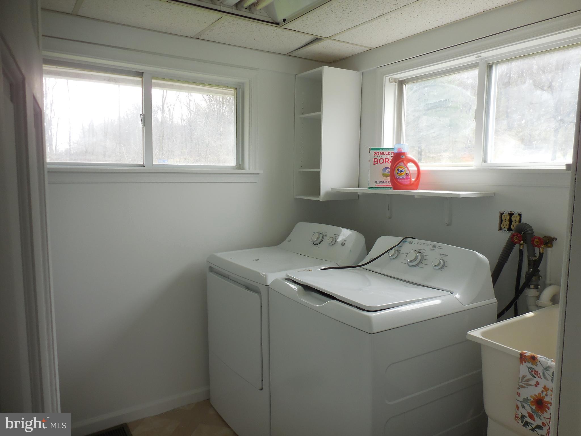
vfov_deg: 54.9
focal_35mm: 25
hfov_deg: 69.4
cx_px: 290
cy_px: 218
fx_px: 420
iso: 125
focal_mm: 4.5
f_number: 3.7
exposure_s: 1/100
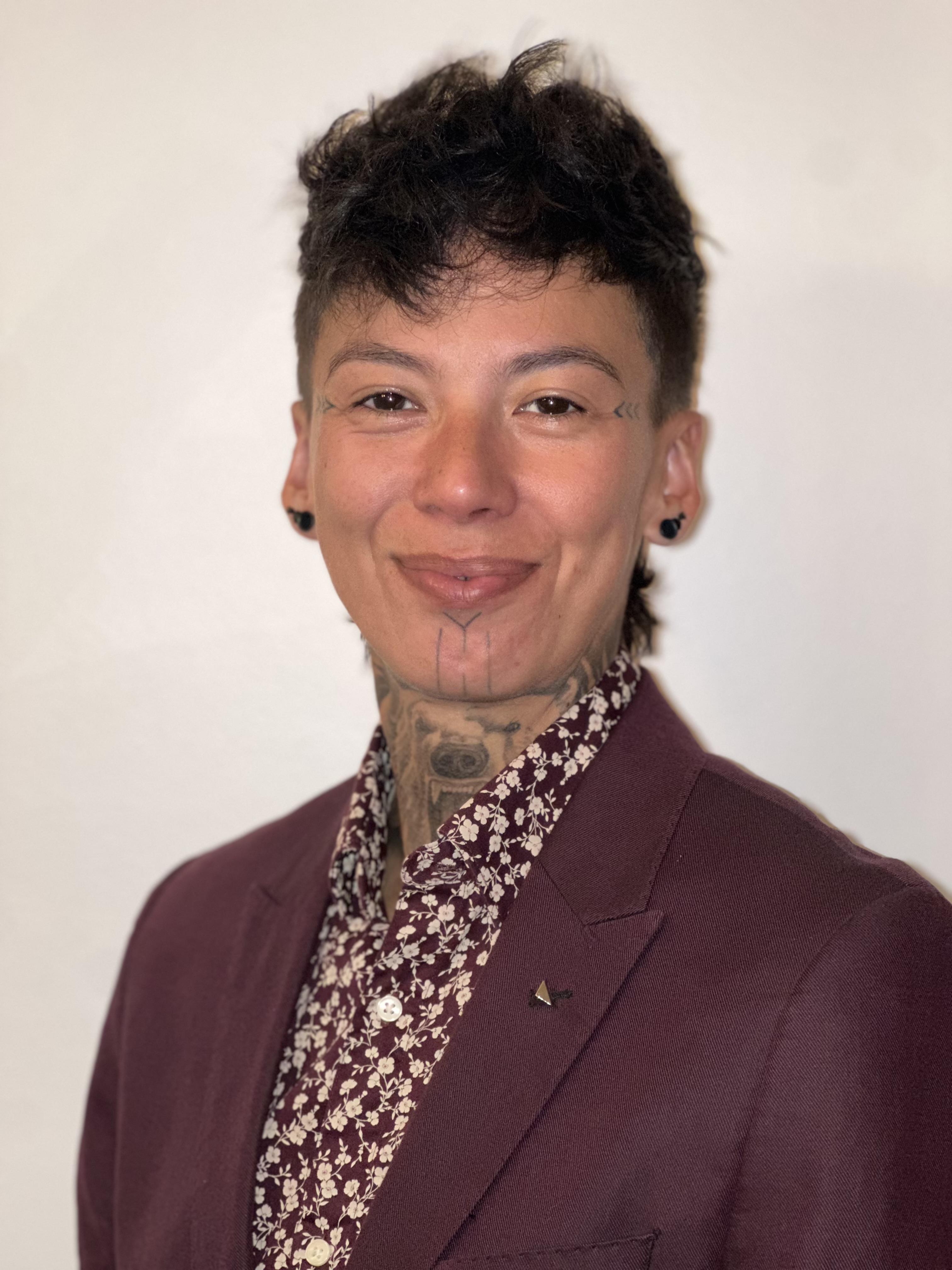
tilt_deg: -2.3
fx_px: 2824
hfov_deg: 19.1
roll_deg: -0.2
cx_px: 476
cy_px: 635
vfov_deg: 25.3
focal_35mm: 77
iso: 160
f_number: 2.8
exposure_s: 1/30
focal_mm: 9
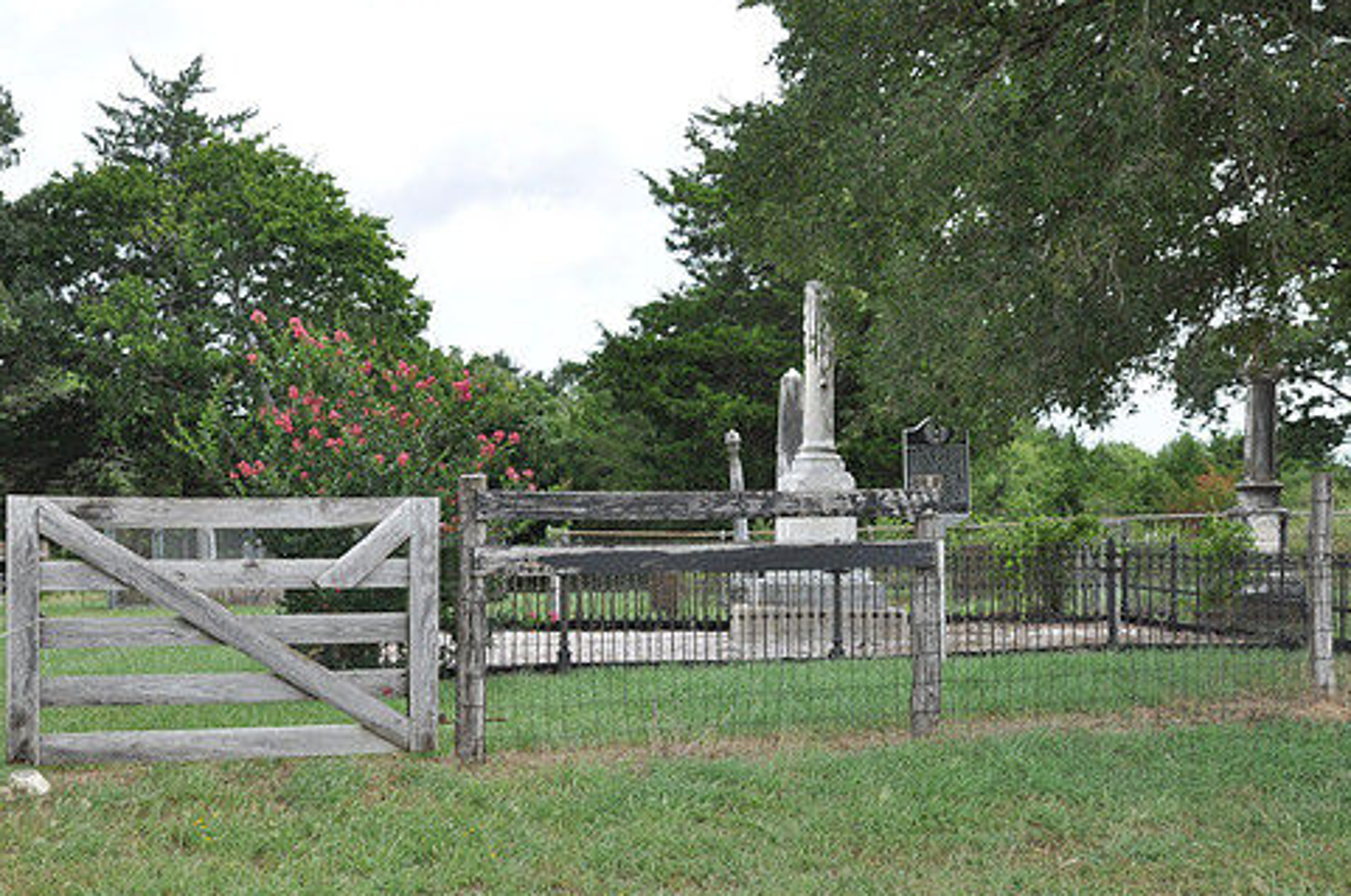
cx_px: 604
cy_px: 504
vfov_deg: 28.5
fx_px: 1761
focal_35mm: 47
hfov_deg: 41.9
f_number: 8
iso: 200
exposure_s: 1/60
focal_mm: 26
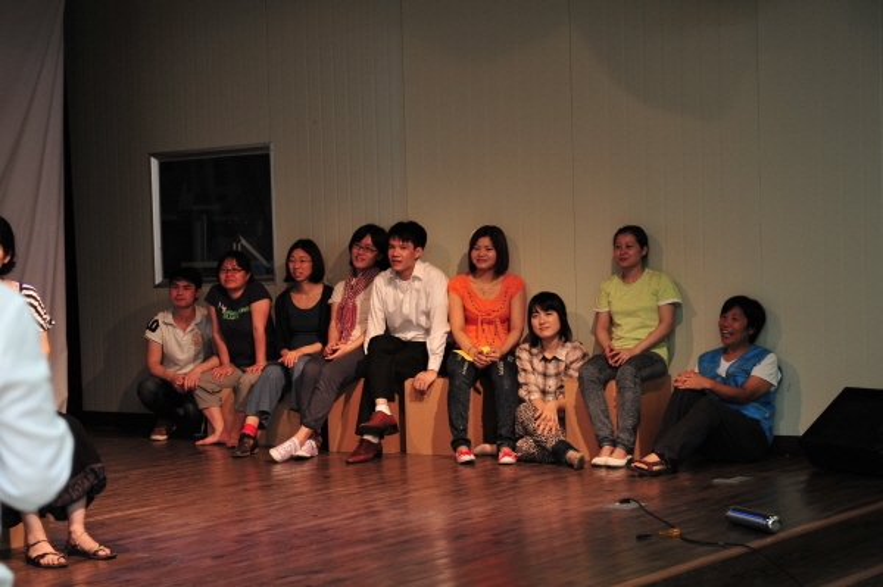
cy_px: 294
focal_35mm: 70
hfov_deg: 28.9
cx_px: 442
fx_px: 1715
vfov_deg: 19.4
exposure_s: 1/160
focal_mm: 70
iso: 1250
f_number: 4.5
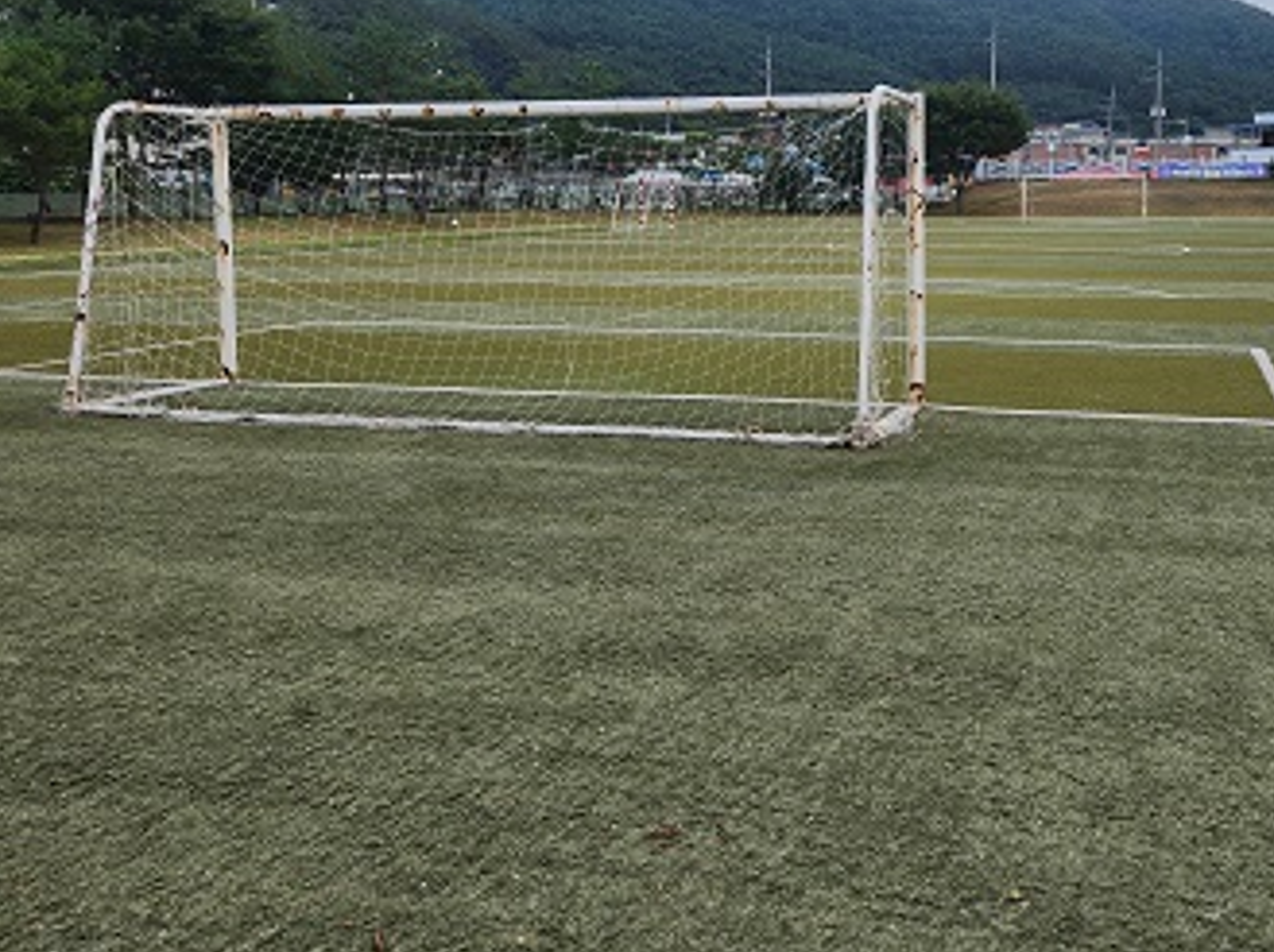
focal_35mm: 35
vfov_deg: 40.0
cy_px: 292
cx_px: 887
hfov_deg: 51.3
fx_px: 1287
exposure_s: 1/598
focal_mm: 5.4
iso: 20
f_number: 1.8
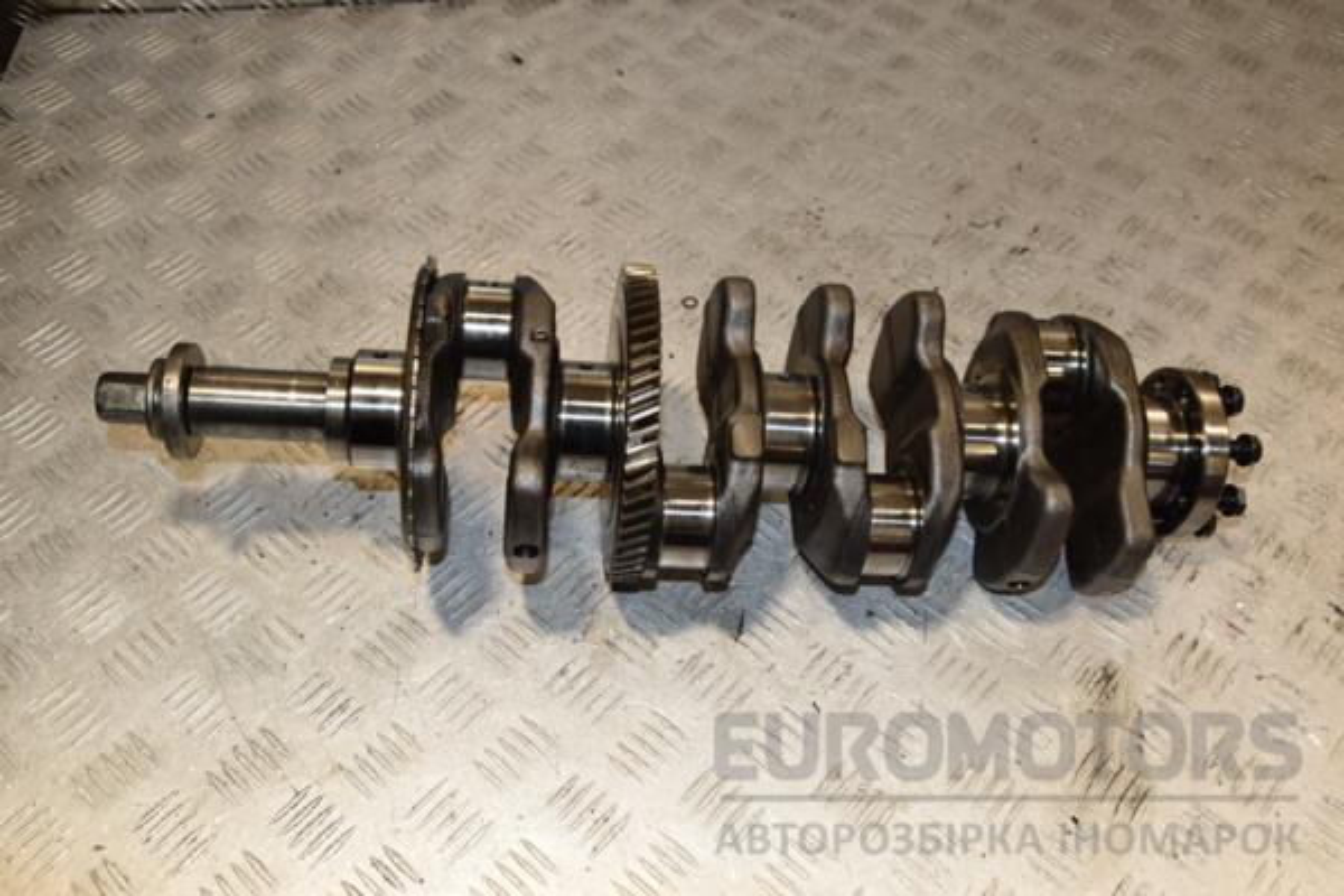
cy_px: 448
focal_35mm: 33
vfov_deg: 40.0
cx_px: 672
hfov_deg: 57.2
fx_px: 1232
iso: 800
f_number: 7.1
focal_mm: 22
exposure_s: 1/200
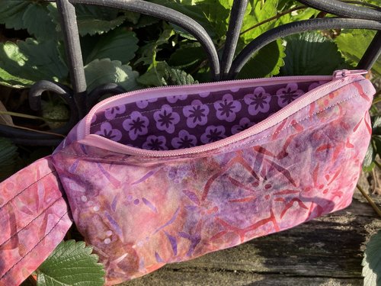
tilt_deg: -46.1
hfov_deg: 63.4
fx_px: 308
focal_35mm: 28
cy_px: 143
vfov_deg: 49.7
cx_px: 190
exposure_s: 1/736
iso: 32
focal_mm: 3.99
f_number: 1.8
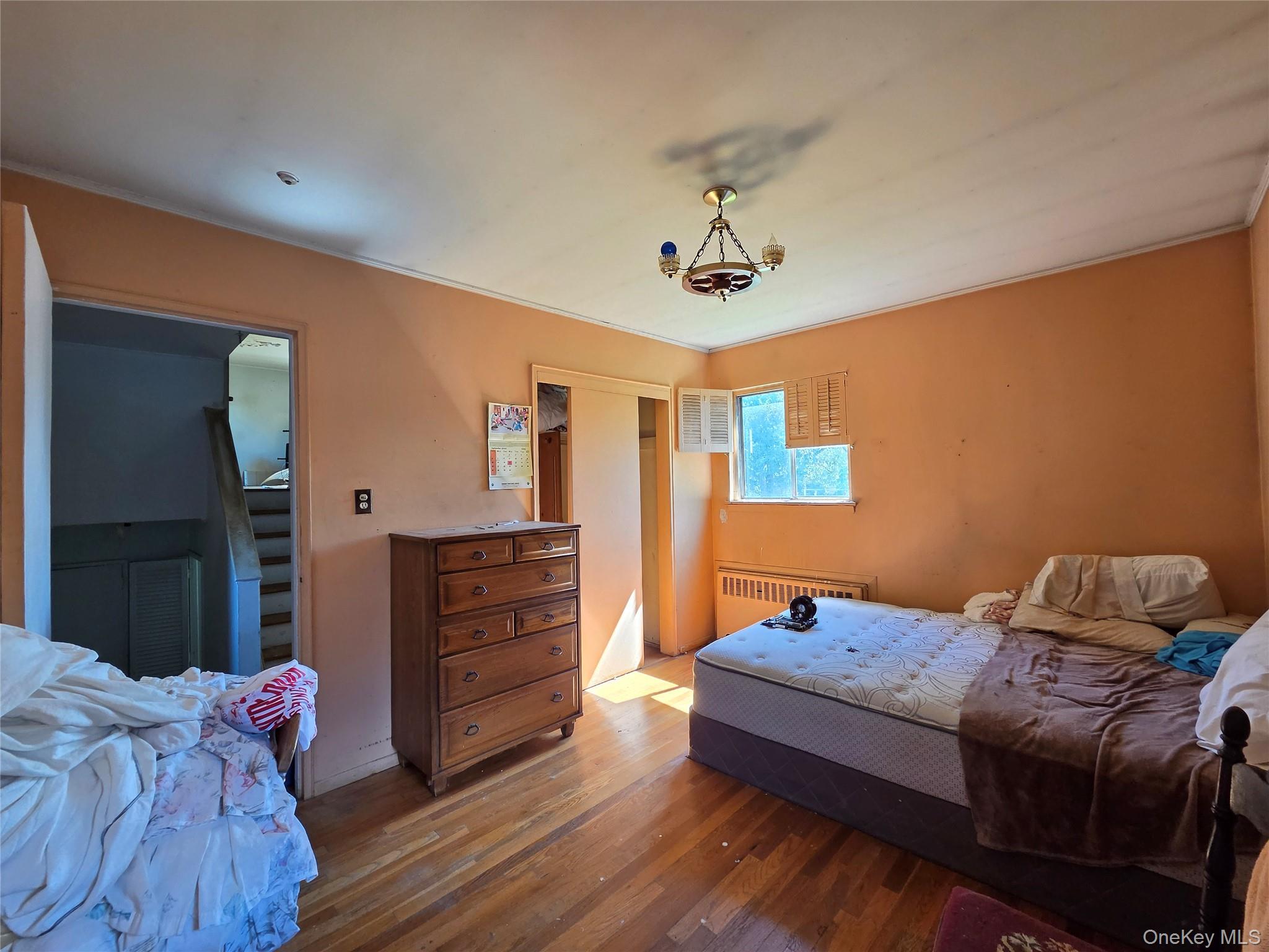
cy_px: 476
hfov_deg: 106.2
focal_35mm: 13
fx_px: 477
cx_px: 634
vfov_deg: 89.9
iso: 160
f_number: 2.2
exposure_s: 1/100
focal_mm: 2.2
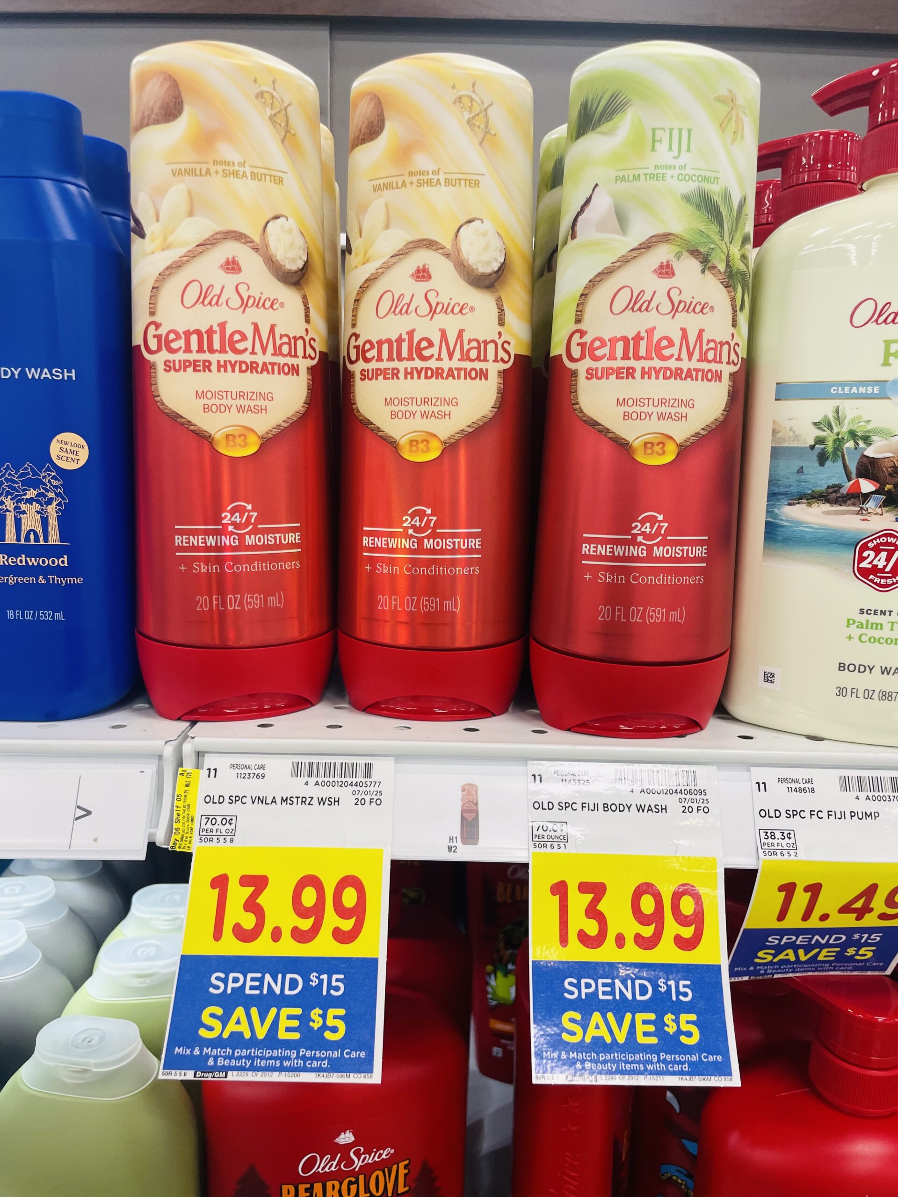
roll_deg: -1.1
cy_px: 598
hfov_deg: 53.1
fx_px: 899
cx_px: 449
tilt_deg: -10.4
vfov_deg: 67.3
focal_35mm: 26
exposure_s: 1/120
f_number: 1.6
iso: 80
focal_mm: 4.2
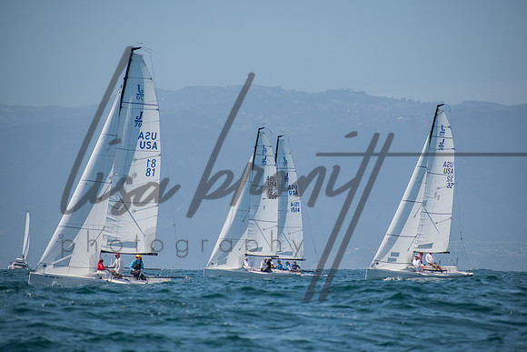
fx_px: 4264
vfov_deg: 4.7
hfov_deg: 7.1
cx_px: 271
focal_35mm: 291
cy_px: 176
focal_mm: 185
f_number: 6.3
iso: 200
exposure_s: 1/1000
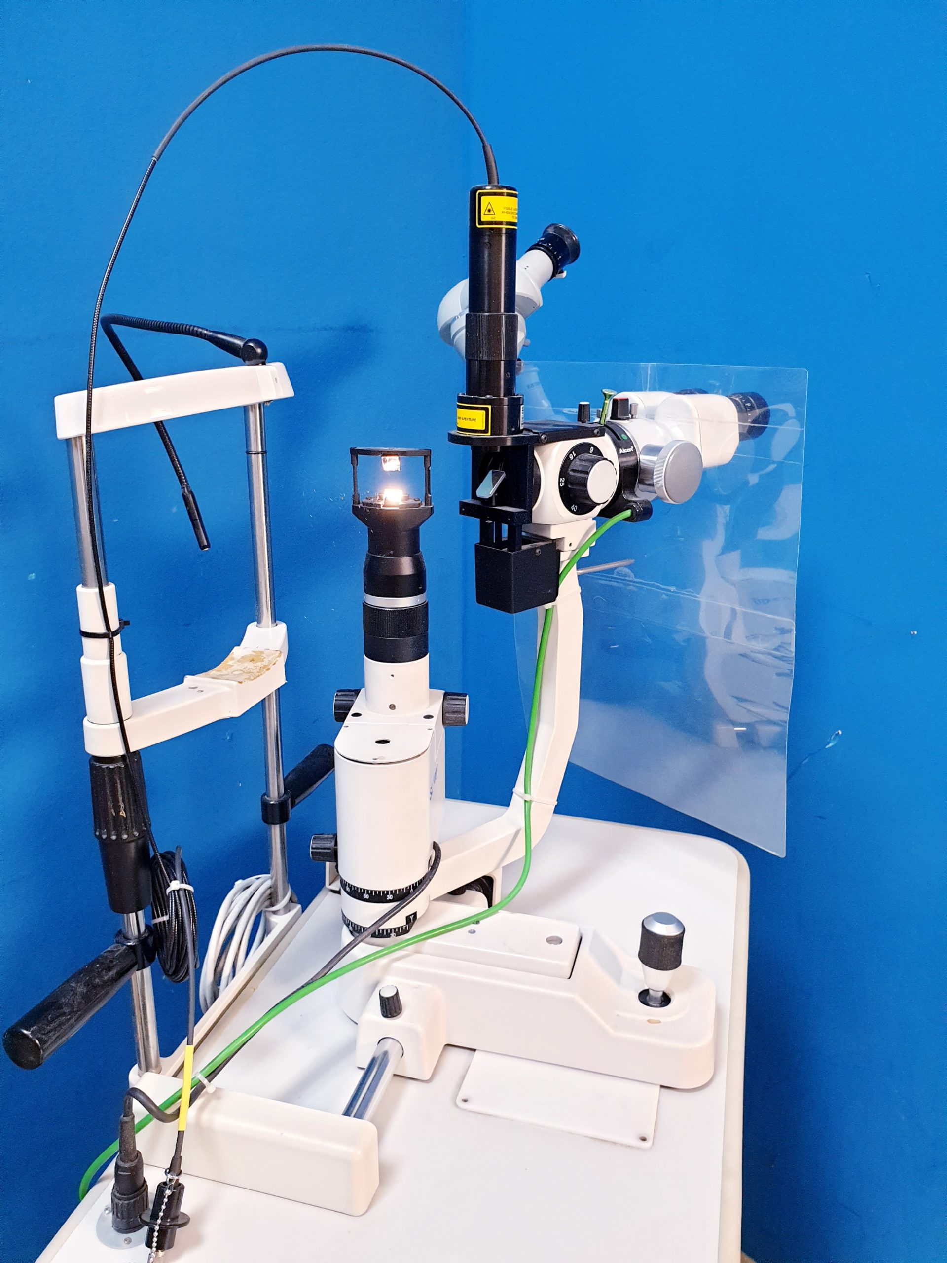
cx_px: 474
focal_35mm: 26
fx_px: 948
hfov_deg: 53.1
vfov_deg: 67.3
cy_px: 632
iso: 320
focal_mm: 4.3
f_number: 2.4
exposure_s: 1/50
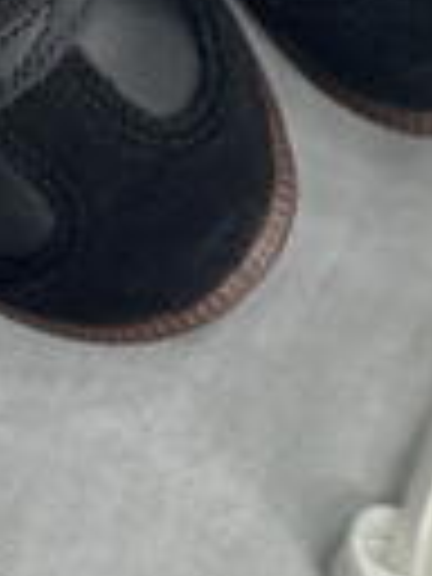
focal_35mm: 108
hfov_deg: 13.7
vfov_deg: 17.4
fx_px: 1797
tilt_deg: -75.4
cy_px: -97
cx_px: 230
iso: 32
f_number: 1.6
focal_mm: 5.1
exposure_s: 1/104
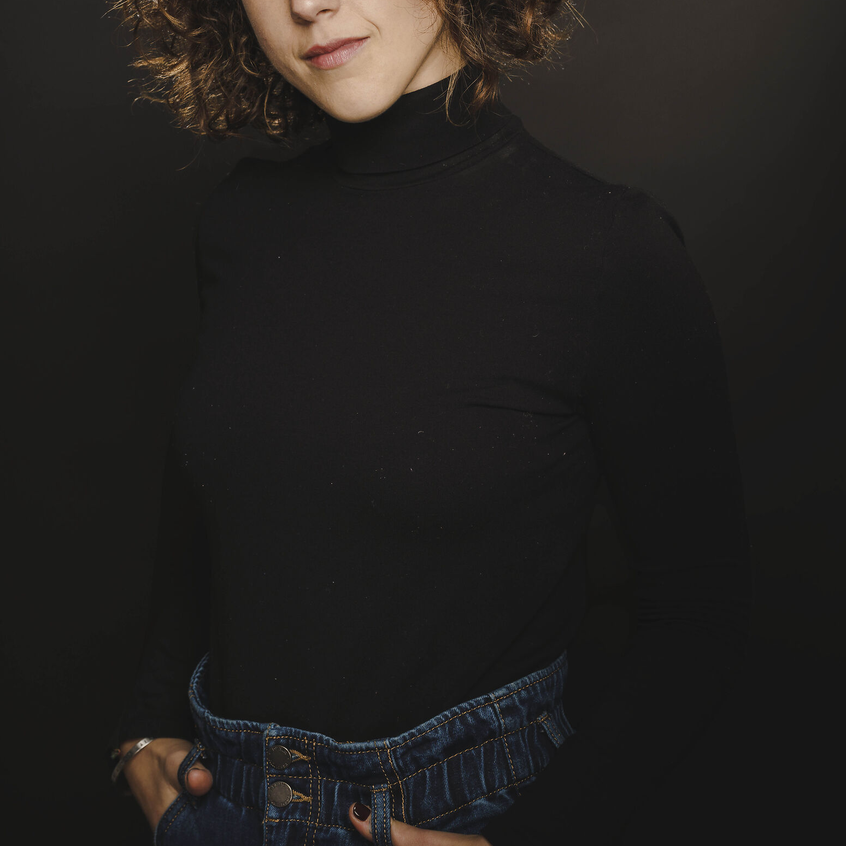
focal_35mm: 112
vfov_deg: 15.5
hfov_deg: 15.6
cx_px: 419
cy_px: 338
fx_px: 3097
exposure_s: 1/160
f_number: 8
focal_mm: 85
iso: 100
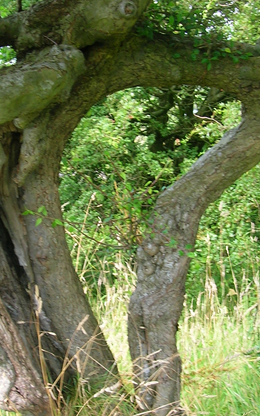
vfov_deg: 31.0
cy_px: 229
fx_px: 748
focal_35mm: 66
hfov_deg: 19.7
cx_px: 124
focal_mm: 5.7
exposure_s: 1/37.6
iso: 50
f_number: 4.9
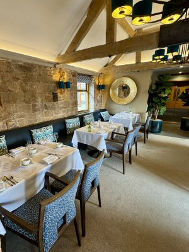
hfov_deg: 85.7
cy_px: 126
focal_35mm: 14
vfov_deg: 102.1
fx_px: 102
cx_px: 94
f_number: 2.2
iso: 320
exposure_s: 1/100
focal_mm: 2.22
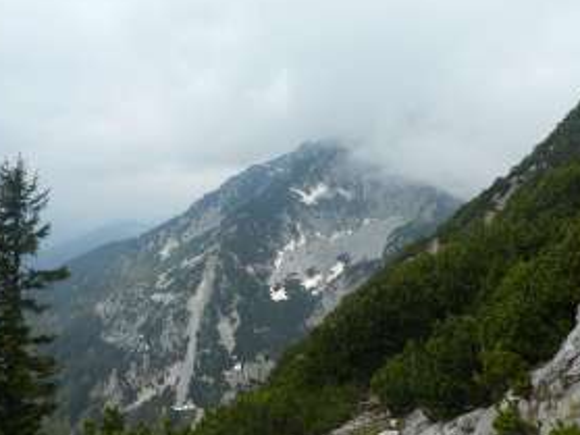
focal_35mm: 31
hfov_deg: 58.4
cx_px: 279
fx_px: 519
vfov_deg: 45.4
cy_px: 200
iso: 80
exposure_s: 1/800
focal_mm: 4.3
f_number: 3.3
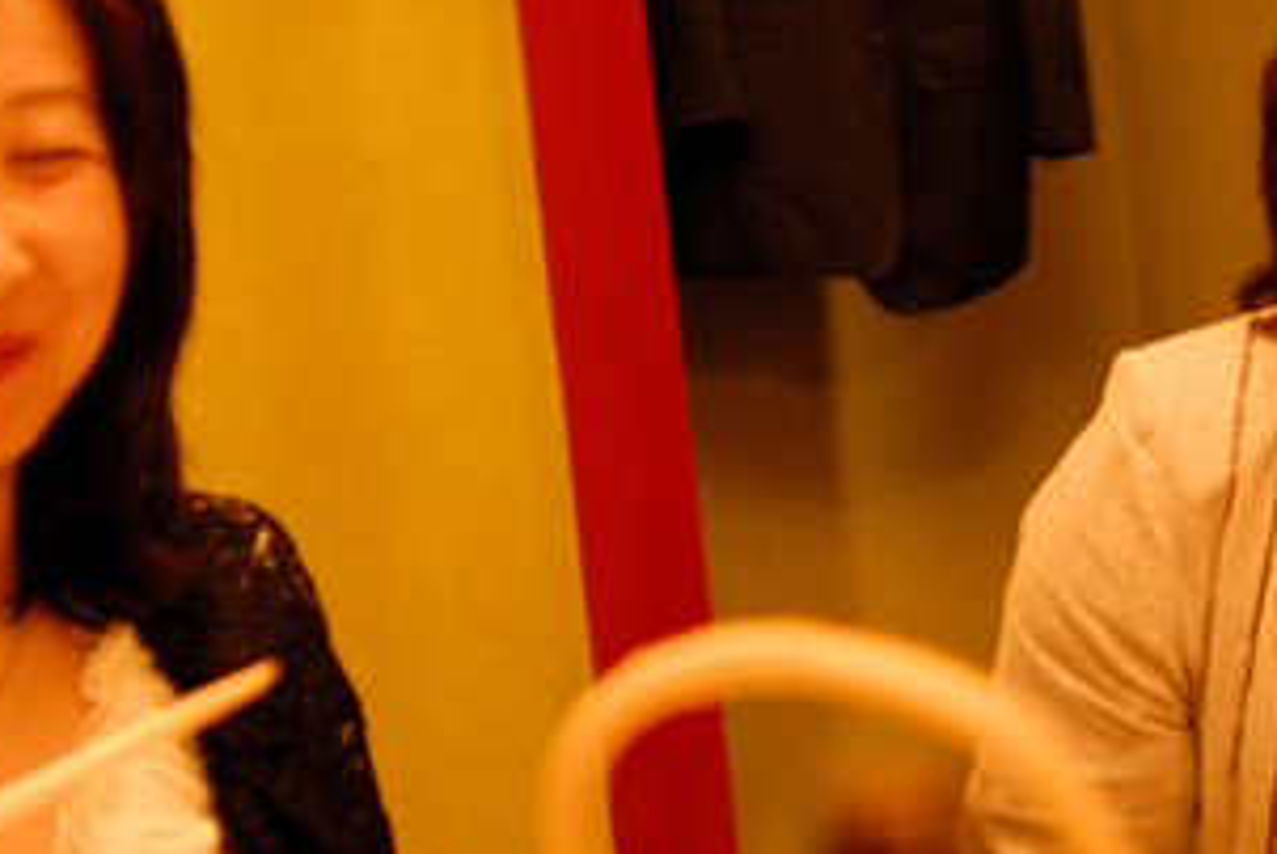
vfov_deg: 15.4
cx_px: 951
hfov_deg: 22.6
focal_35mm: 89
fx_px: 3160
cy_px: 459
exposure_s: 1/80
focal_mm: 28
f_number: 2
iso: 800
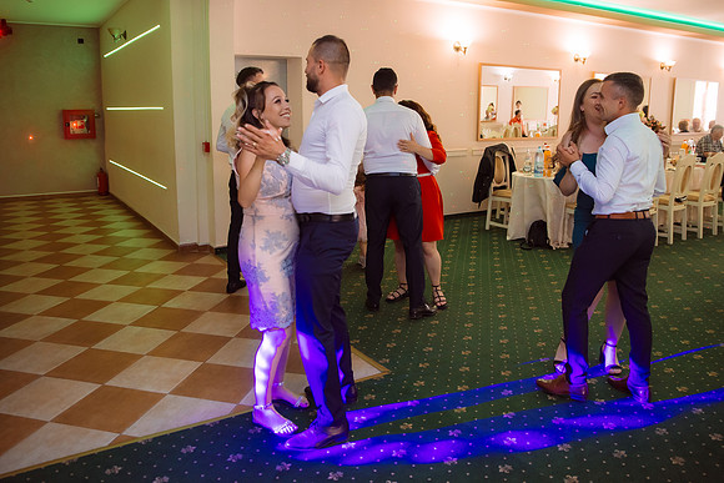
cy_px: 197
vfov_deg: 45.7
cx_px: 362
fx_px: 571
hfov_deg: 64.8
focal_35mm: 28
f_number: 2.8
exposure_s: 1/125
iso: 1250
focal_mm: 24
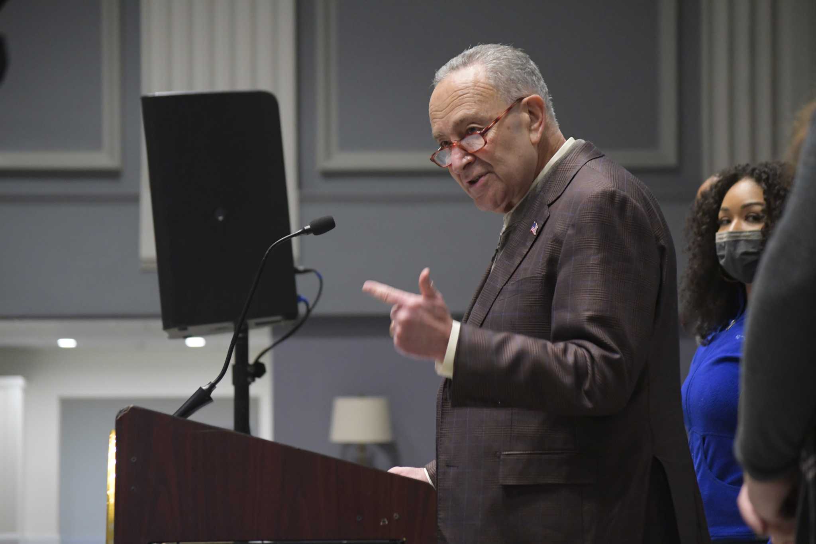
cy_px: 272
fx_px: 3331
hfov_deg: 14.0
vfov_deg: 9.3
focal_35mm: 147
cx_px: 408
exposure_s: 1/100
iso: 3200
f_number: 5
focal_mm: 98
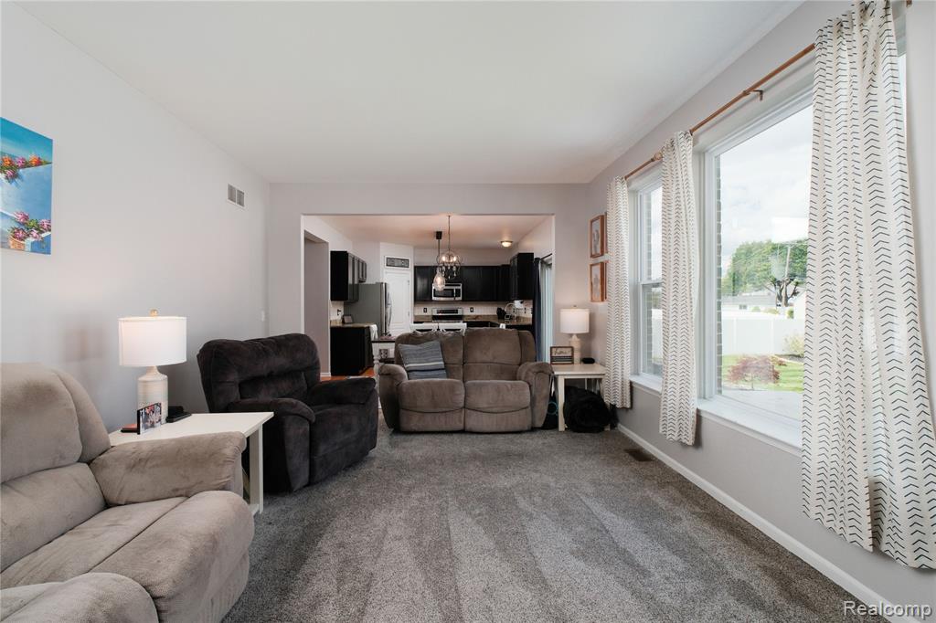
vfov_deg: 70.4
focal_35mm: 17
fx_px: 442
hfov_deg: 93.3
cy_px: 312
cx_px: 468
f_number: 8
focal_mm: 11
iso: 800
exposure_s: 1/250
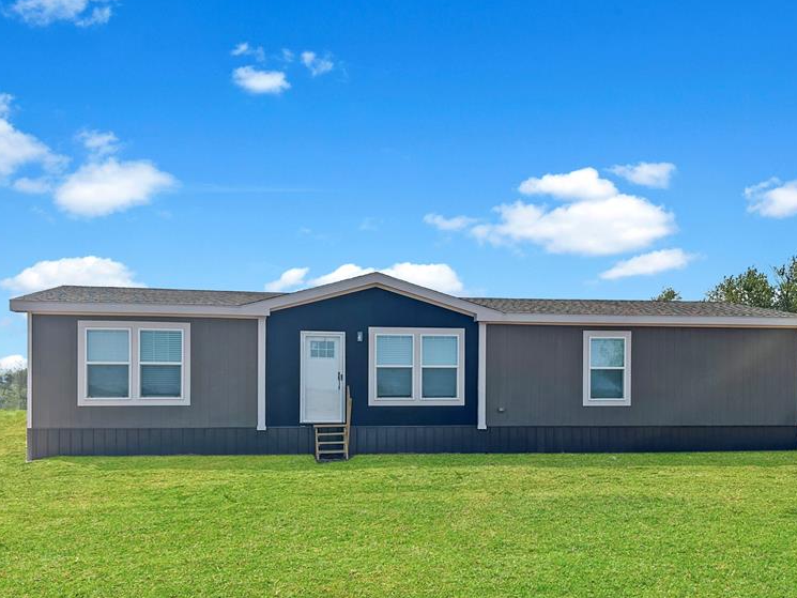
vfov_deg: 42.4
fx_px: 760
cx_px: 417
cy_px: 394
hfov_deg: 55.3
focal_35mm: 33
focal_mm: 6.86
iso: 80
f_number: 1.78
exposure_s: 1/6623
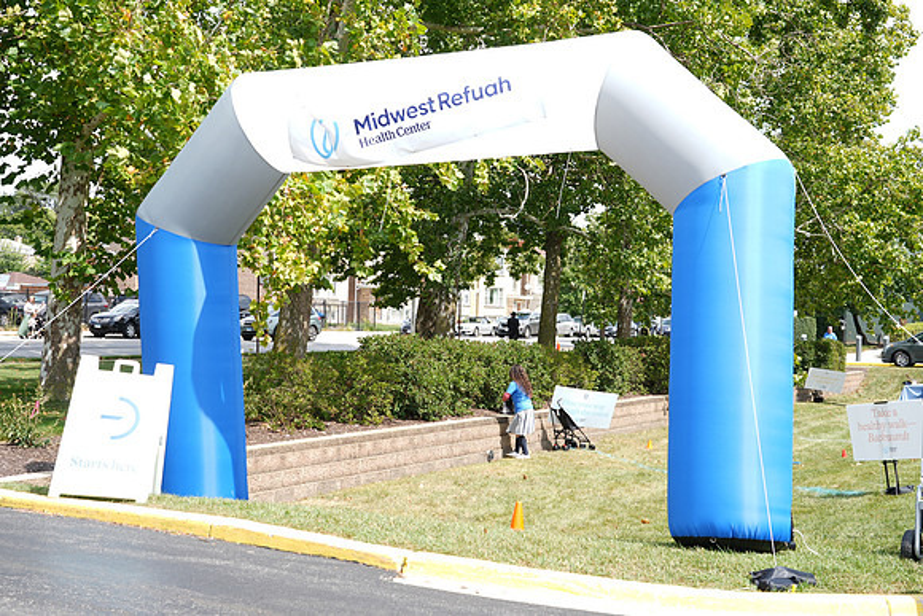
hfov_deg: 40.3
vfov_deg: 27.5
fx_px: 1257
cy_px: 308
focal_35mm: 49
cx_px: 462
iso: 50
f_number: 5.6
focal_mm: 49
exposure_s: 1/100
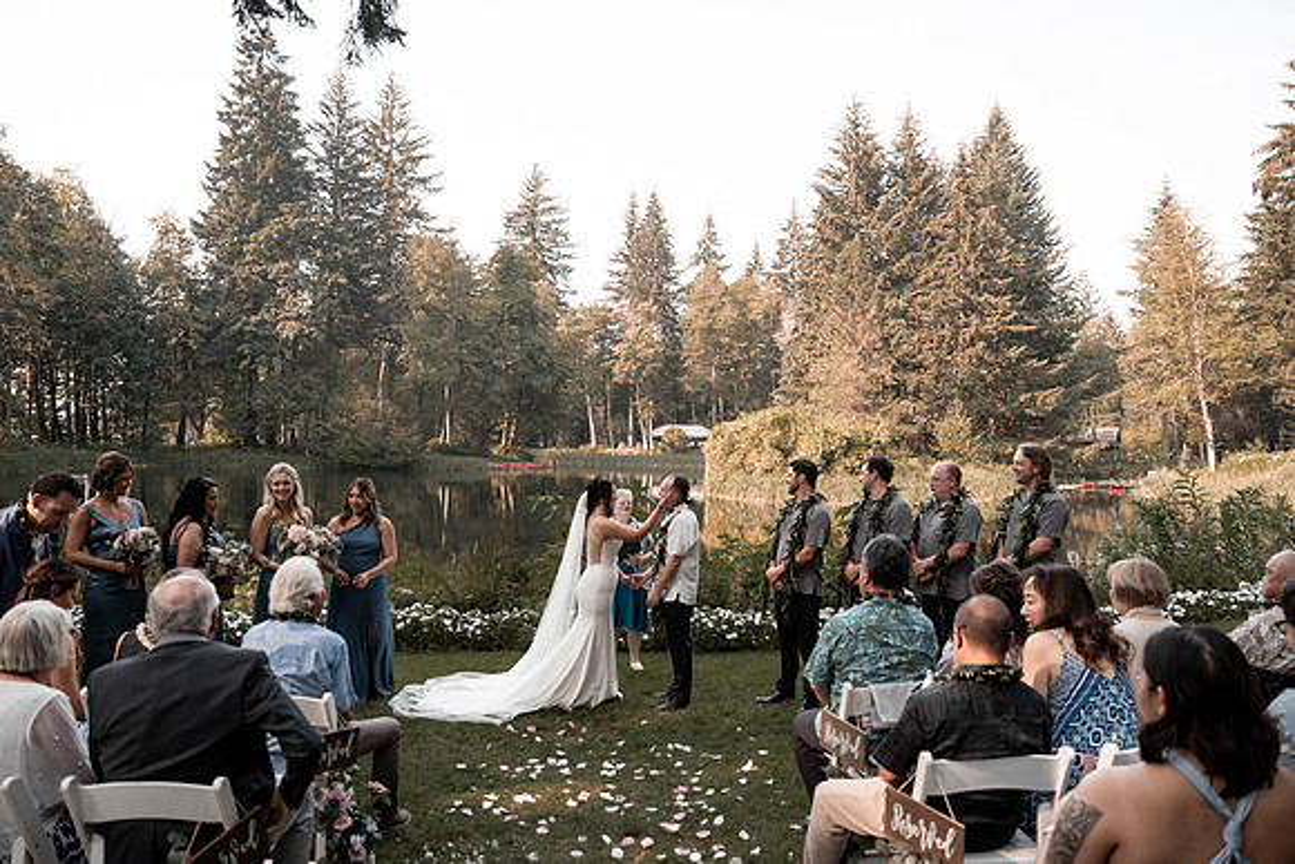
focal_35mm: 24
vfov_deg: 52.2
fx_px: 881
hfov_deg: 72.6
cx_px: 640
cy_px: 432
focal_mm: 24
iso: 200
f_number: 2.8
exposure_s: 1/640
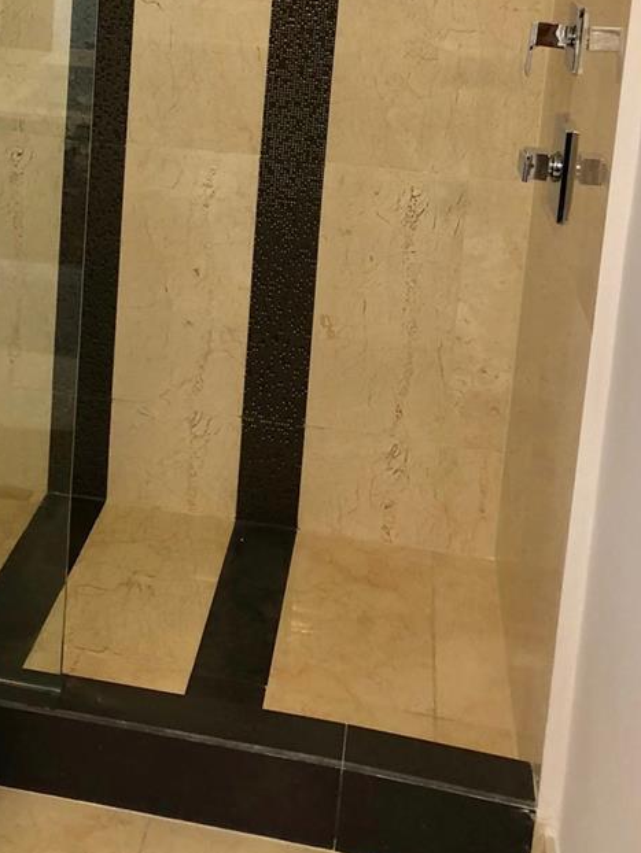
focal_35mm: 54
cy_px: 84
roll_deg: -1.7
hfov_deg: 26.7
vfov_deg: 33.6
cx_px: 162
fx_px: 1332
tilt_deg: -8.5
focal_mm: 4
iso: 40
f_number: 1.8
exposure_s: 1/17
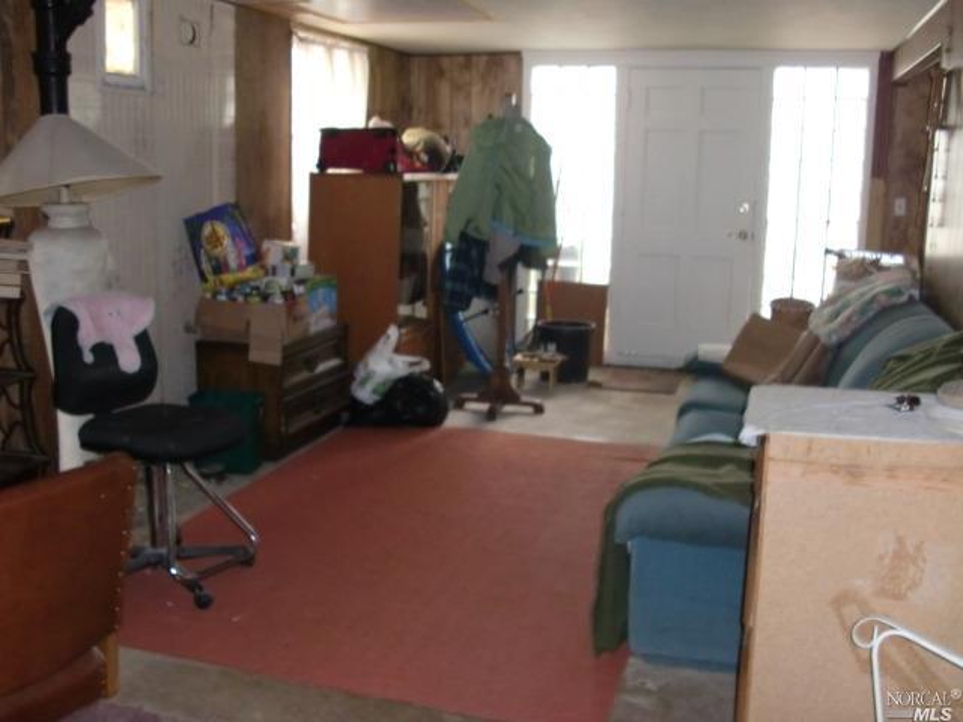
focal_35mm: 36
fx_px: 1002
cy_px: 361
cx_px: 482
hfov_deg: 51.4
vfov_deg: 39.7
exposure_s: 1/60
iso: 400
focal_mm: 6.3
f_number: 2.8
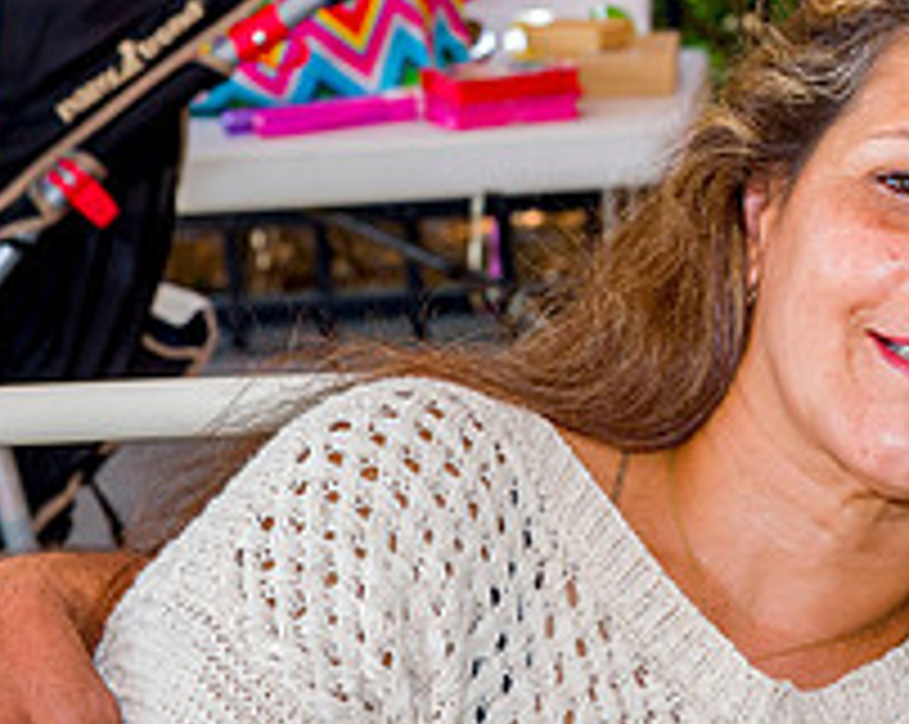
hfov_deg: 10.1
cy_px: 25
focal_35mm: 189
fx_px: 5077
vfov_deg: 8.1
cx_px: 1138
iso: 1400
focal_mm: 70
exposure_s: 1/200
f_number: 9
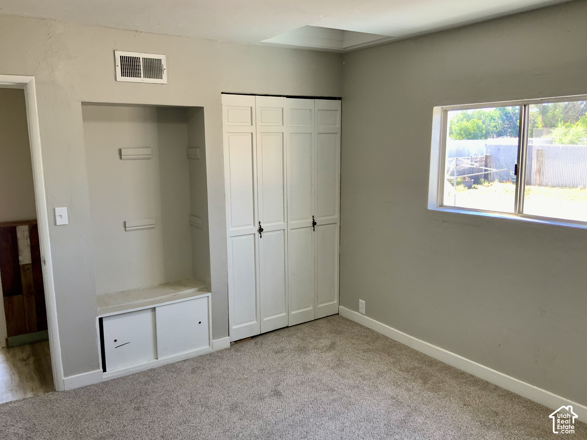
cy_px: 220
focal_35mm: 29
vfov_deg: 48.2
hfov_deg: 61.7
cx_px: 294
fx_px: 492
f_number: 1.8
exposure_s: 1/60
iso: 40
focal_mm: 3
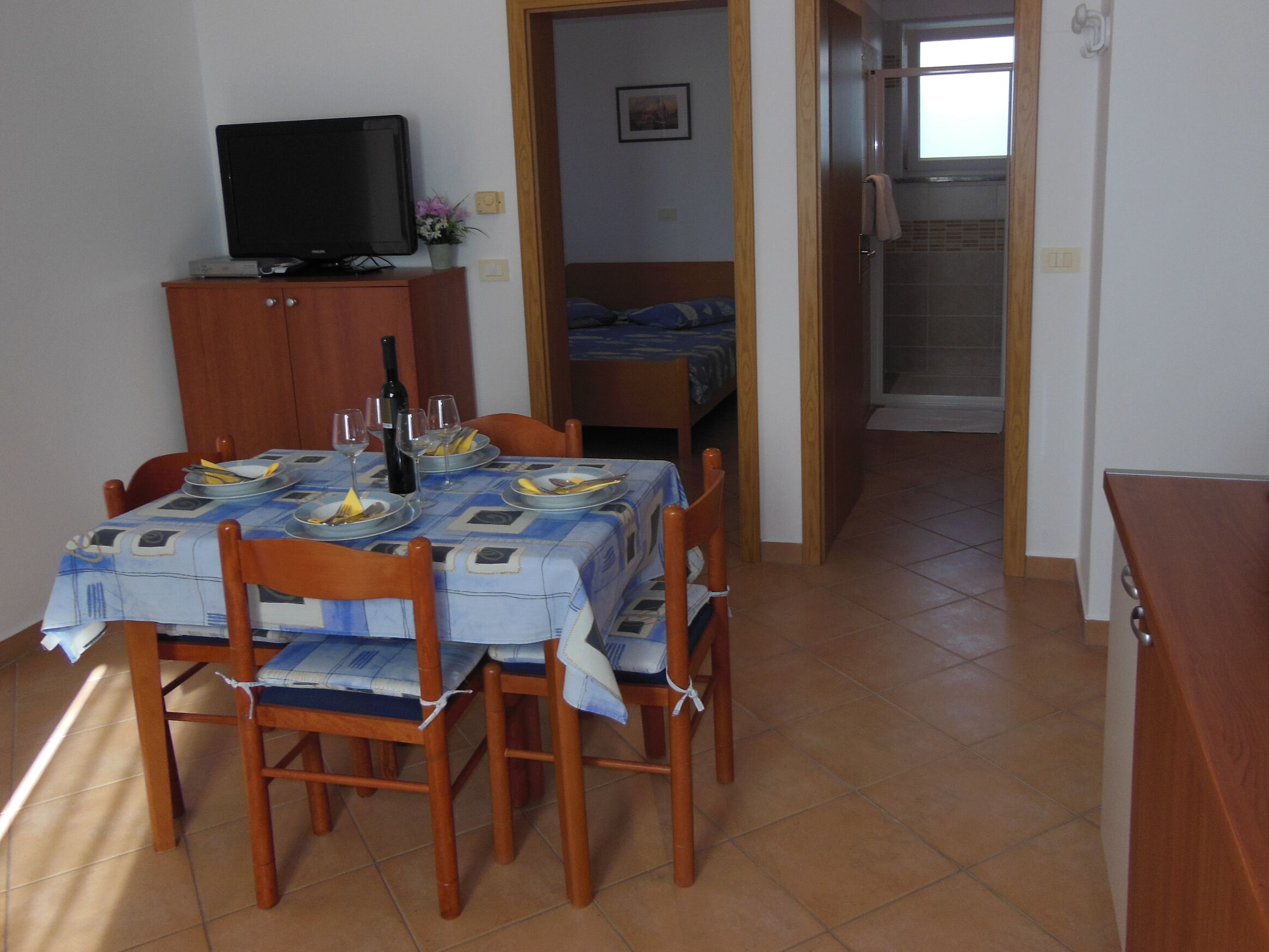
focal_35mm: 30
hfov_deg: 59.9
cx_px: 658
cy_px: 388
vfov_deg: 46.6
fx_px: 1100
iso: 125
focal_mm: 4.5
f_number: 3.5
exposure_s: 1/80
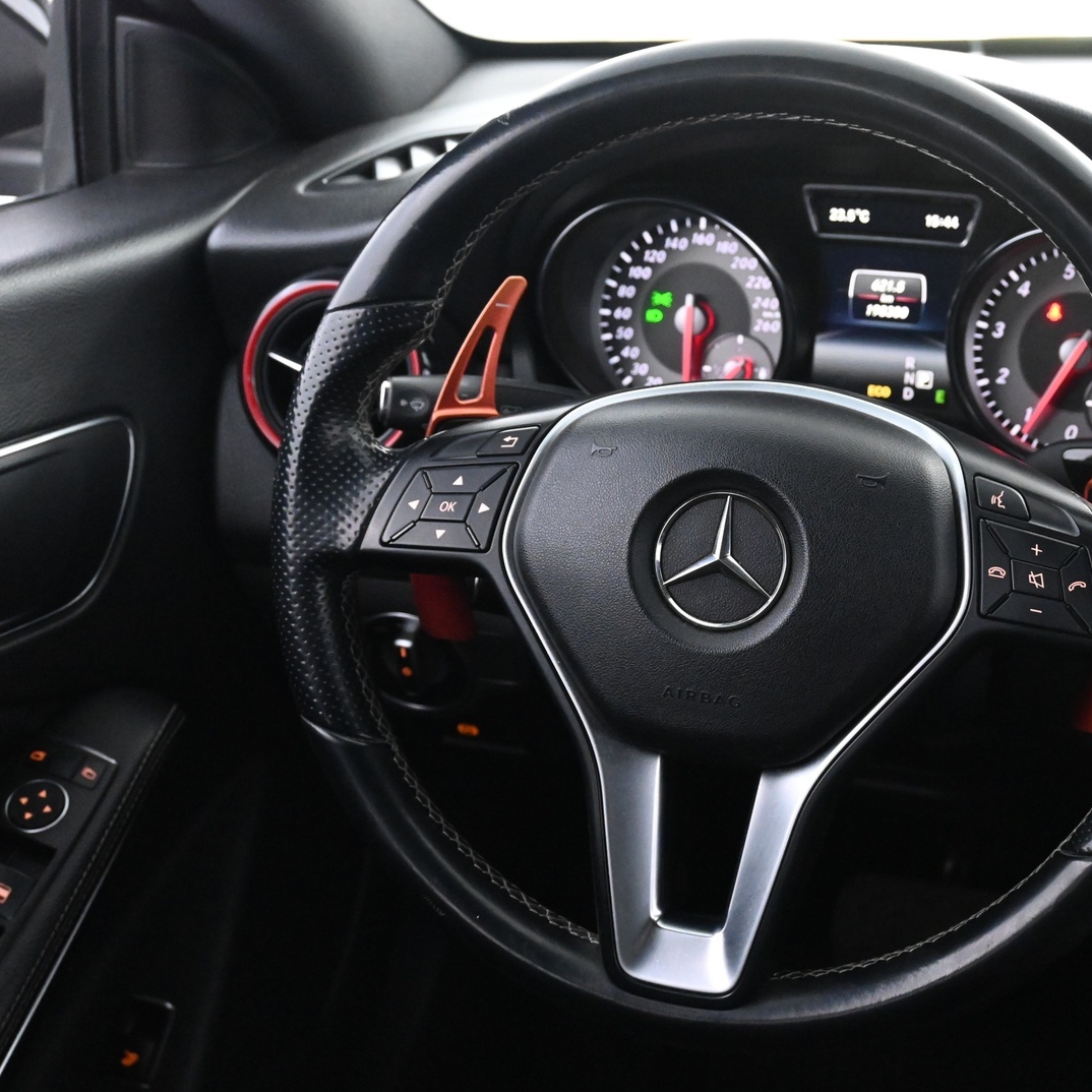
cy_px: 548
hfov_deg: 33.2
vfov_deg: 33.4
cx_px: 713
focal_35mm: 51
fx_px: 1819
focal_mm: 26.5
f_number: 4.5
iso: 5000
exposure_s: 1/40
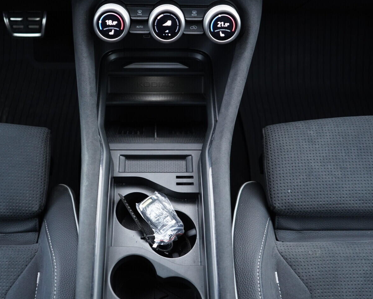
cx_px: 149
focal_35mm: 41
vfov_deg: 36.5
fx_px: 453
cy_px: 150
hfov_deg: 44.6
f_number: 2.8
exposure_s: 1/40
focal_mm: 24
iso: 500
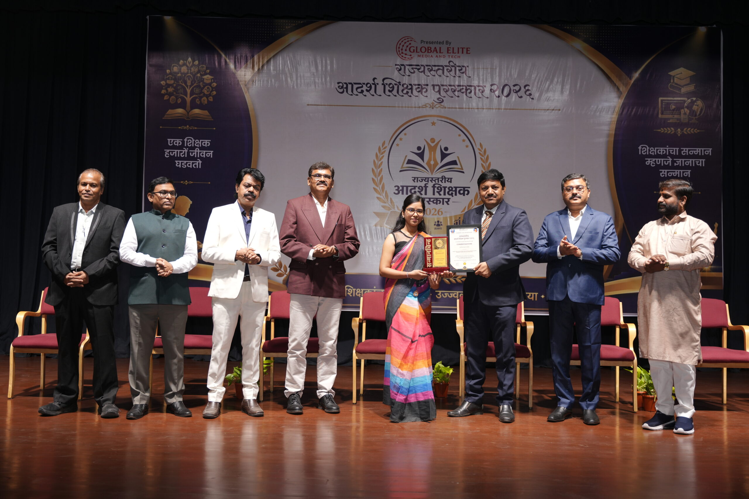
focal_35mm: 36
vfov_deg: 37.2
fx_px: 743
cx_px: 374
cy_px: 250
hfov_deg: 53.5
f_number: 3.2
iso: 400
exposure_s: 1/100
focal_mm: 35.7
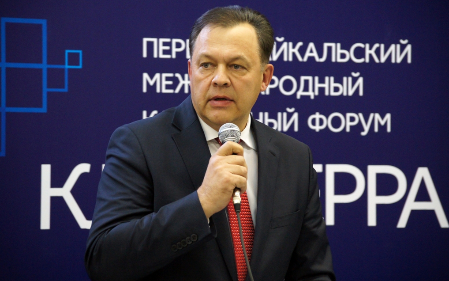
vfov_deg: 7.8
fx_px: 2068
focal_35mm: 169
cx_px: 224
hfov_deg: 12.4
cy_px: 142
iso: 1600
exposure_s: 1/50
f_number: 4.5
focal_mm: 110
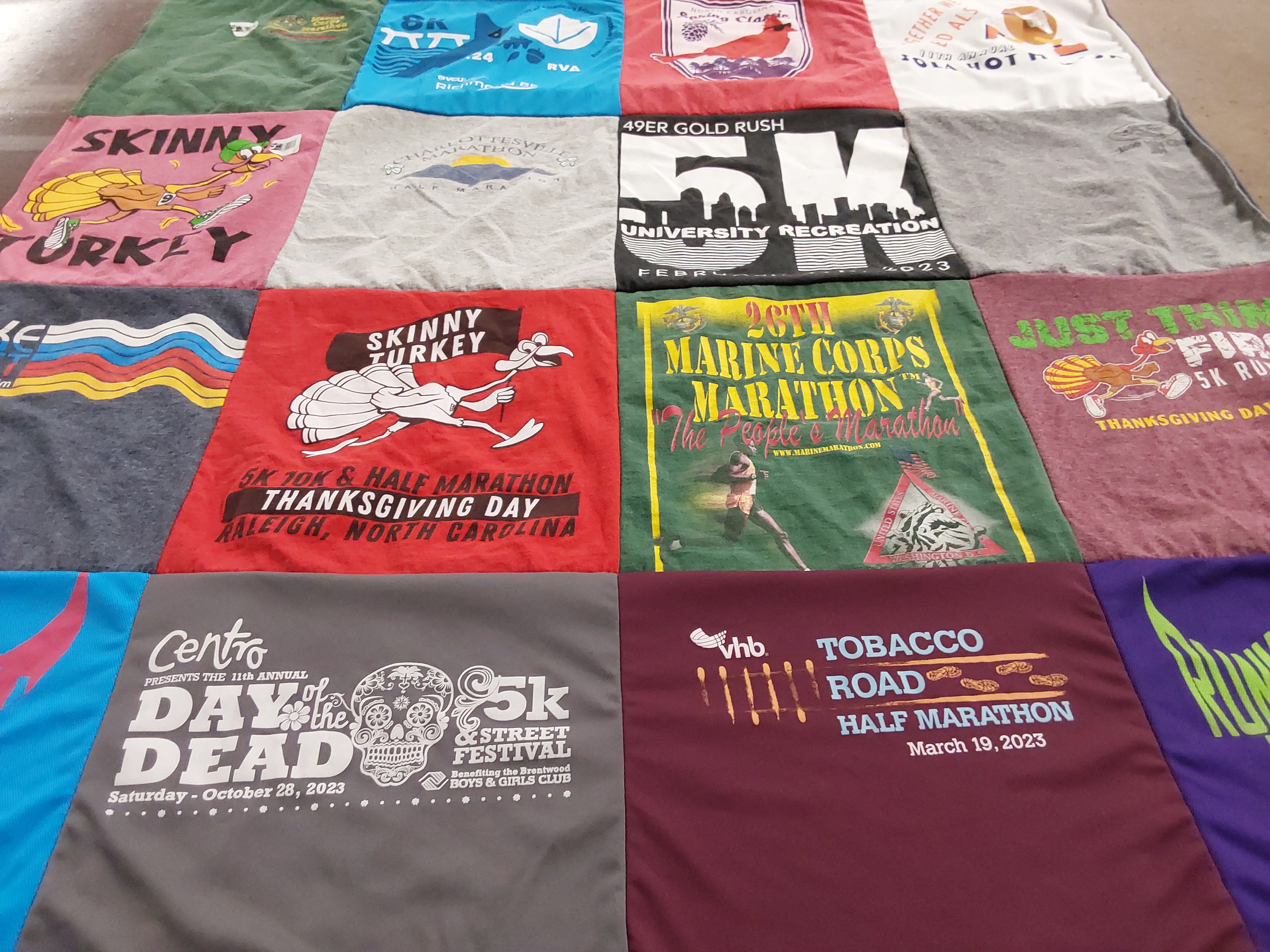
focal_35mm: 28
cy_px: 476
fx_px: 1027
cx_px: 635
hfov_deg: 63.4
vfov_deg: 49.7
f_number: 1.9
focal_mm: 2.91
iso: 160
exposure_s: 1/60
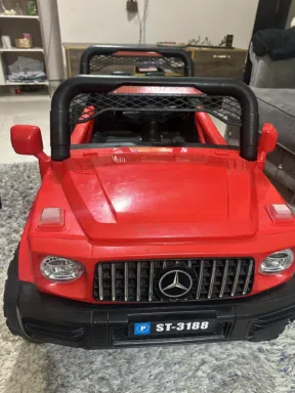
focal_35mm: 25
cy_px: 204
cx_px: 145
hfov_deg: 54.9
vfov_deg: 69.4
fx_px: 284
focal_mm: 6.86
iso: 800
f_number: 1.78
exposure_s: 1/50
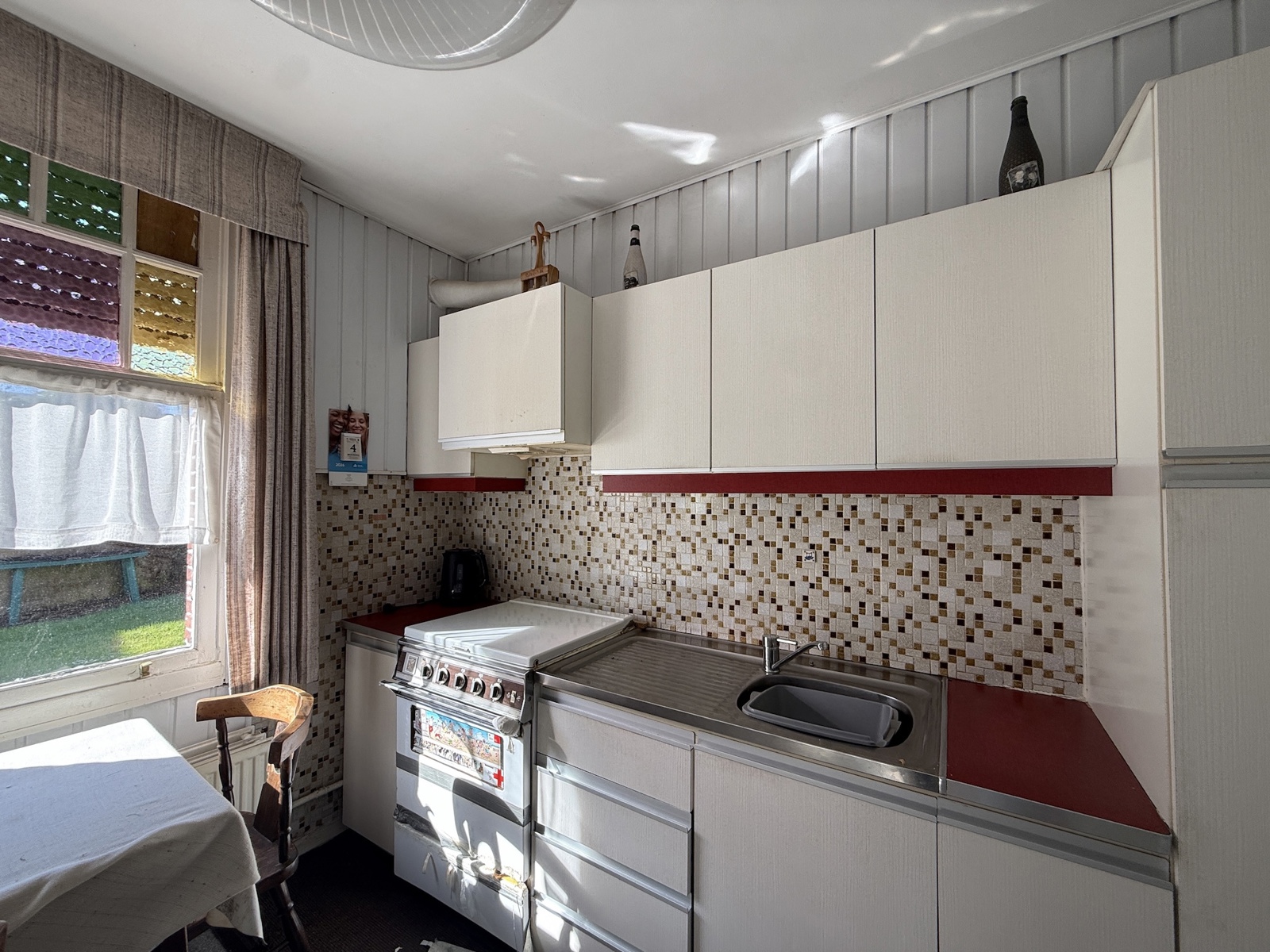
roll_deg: +0.1
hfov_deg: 102.1
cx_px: 635
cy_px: 476
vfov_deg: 85.7
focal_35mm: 14
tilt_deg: +1.9
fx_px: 514
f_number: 2.2
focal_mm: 2.22
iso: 64
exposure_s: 1/145
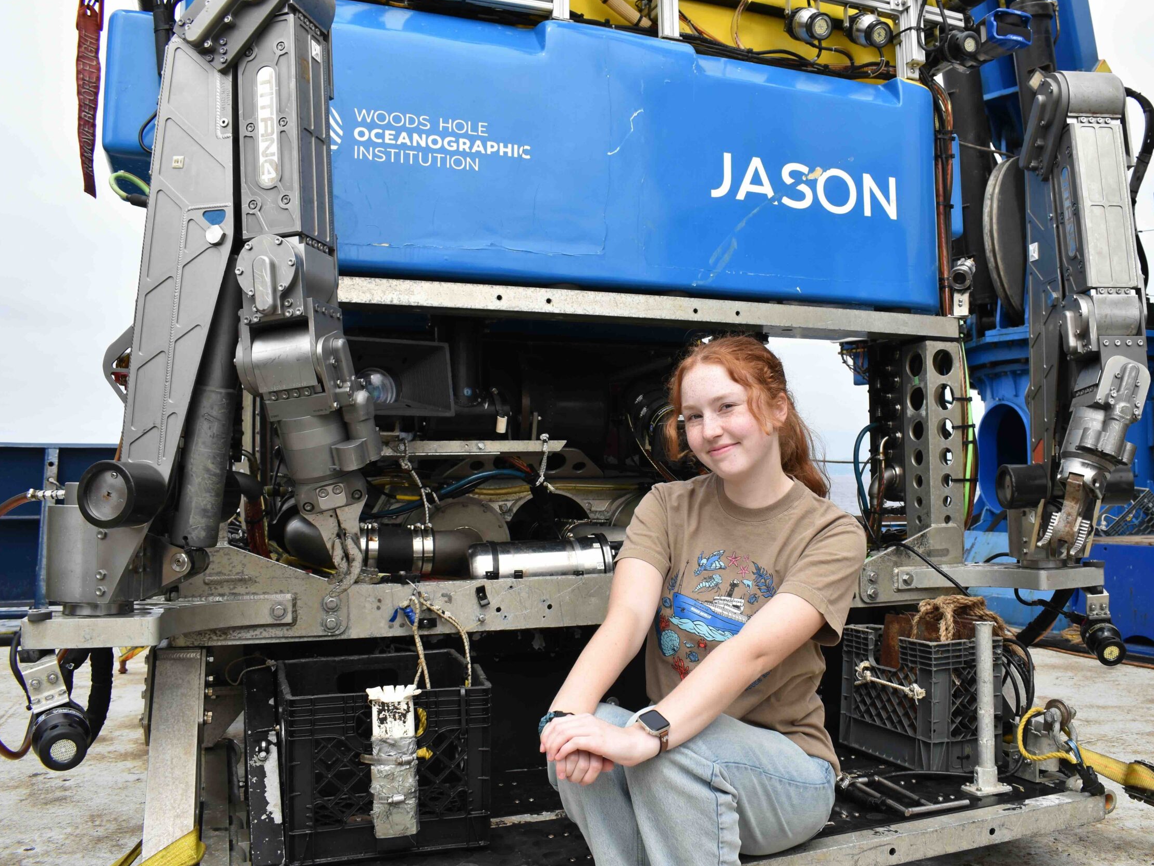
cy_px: 423
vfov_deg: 46.8
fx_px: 1000
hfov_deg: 59.7
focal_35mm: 30
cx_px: 662
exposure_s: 1/250
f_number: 8
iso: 125
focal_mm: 18
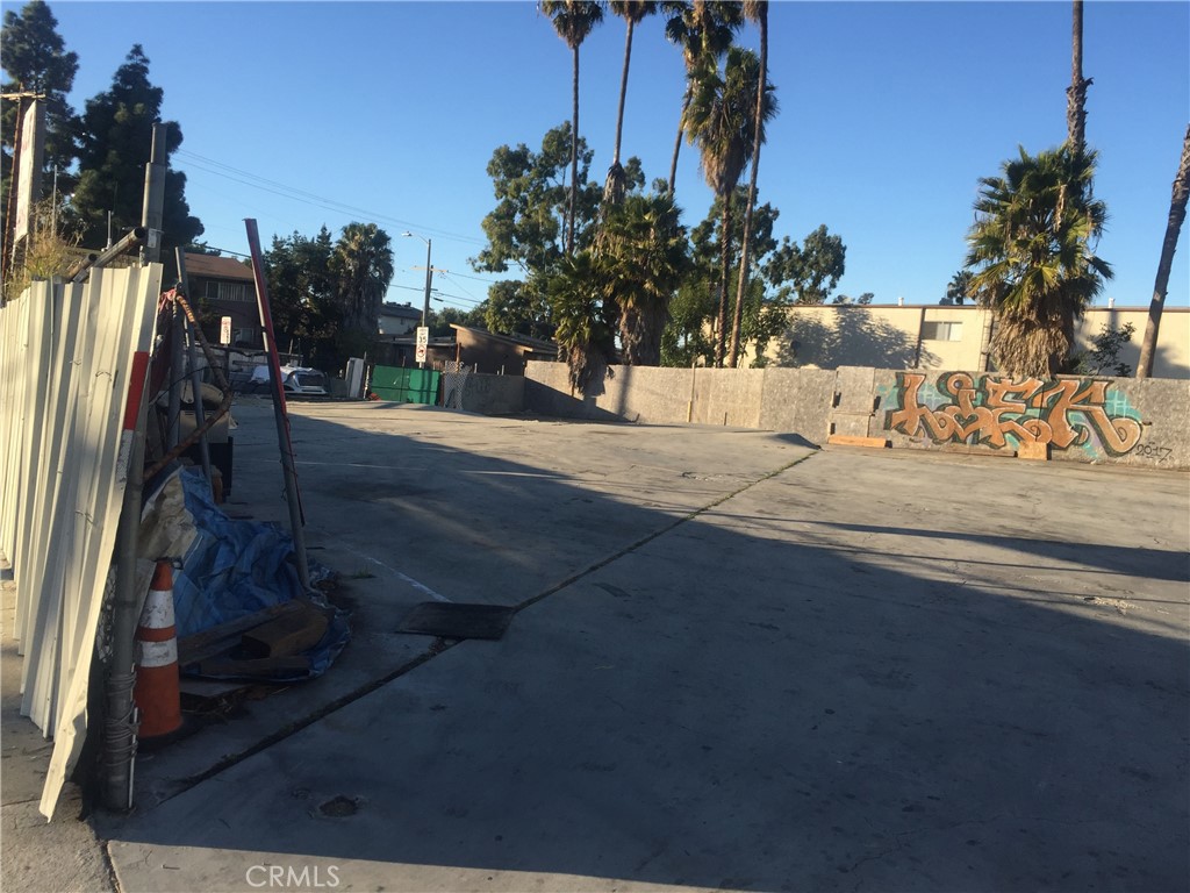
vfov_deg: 48.2
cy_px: 446
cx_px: 595
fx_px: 997
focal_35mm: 29
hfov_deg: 61.7
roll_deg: -3.2
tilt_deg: -6.0
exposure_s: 1/1099
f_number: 2.2
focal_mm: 4.15
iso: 32
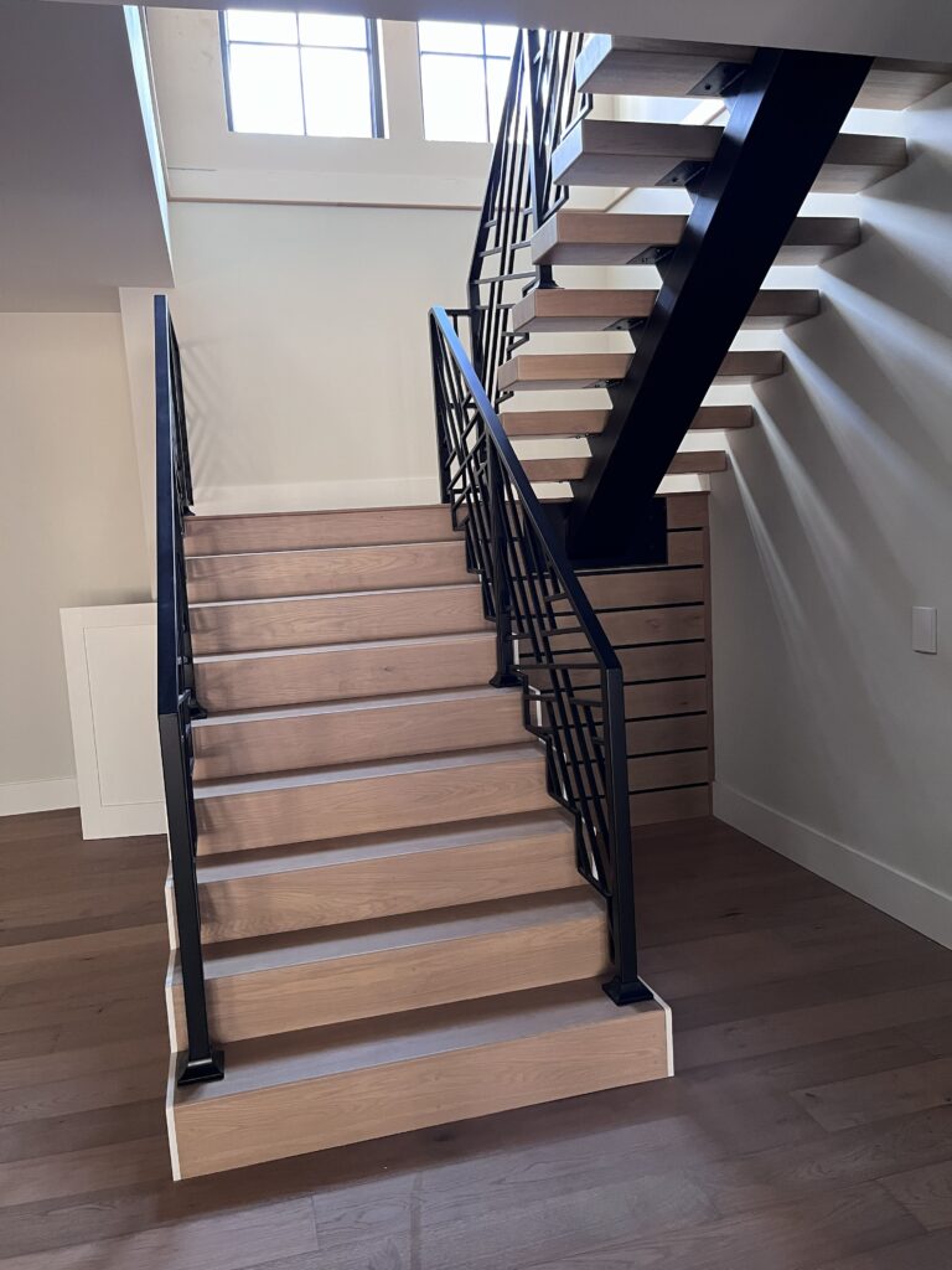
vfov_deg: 67.3
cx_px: 476
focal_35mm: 26
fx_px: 953
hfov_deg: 53.1
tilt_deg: -7.4
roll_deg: +4.0
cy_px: 635
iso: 250
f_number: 1.6
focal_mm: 5.1
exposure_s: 1/60
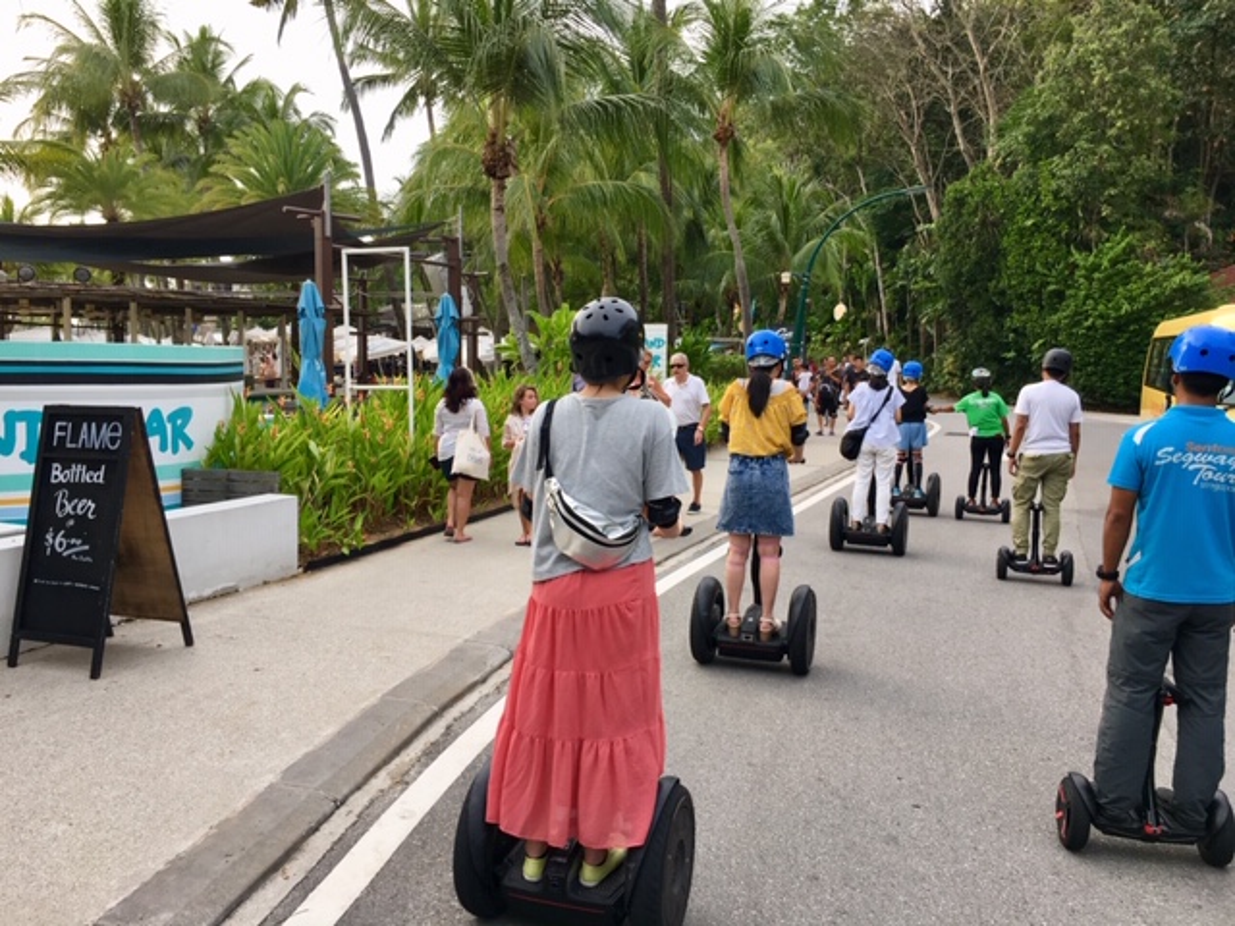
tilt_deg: -6.5
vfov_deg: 48.2
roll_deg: +0.4
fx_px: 1035
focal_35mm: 29
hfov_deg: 61.7
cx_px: 618
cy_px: 463
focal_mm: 4.15
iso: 25
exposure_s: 1/255
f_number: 2.2
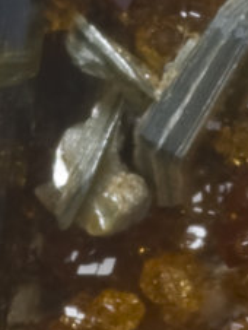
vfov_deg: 3.2
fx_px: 5835
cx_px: -88
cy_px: -212
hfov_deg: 2.4
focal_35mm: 612
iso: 200
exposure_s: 1/60
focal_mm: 60
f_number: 36
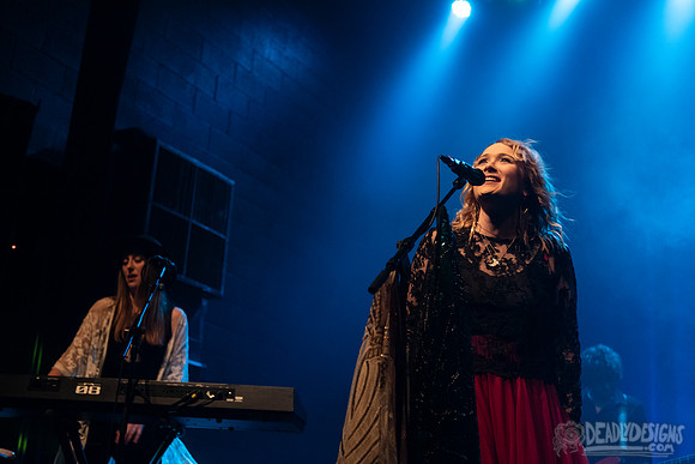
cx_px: 348
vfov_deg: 24.6
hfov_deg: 36.2
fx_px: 1062
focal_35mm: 55
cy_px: 232
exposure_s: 1/160
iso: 2500
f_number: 3.2
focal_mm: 55
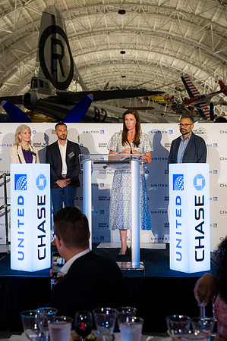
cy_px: 170
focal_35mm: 54
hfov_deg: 25.0
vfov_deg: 36.9
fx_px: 512
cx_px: 114
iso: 900
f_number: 2.8
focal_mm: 36
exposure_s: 1/200
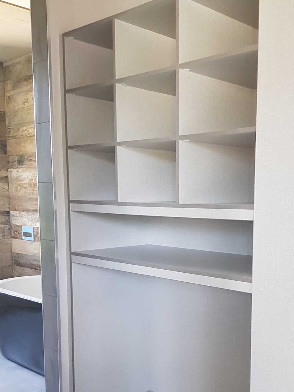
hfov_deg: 35.0
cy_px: 271
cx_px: 183
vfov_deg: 44.9
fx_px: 464
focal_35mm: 41
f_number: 1.7
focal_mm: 4.2
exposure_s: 1/33
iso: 200
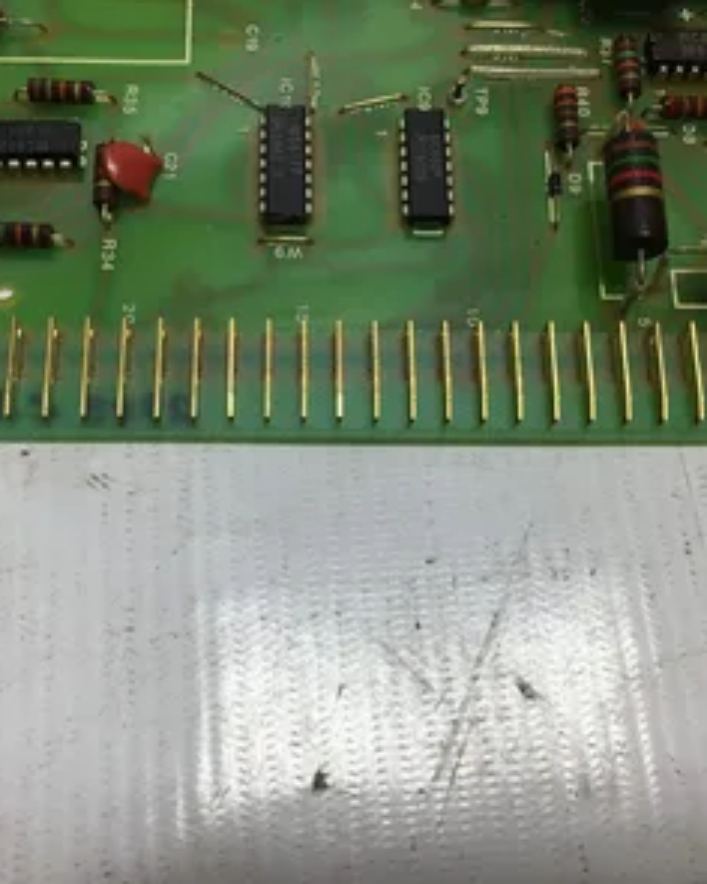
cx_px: 339
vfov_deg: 44.8
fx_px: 1072
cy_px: 446
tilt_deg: -70.2
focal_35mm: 41
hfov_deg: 36.5
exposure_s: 1/190
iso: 25
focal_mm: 3.3
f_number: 2.4
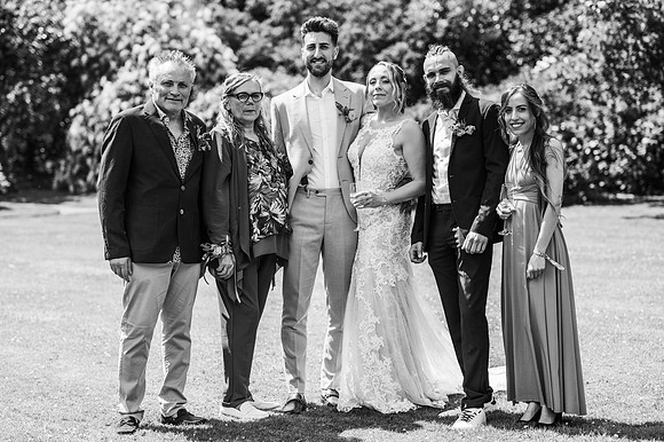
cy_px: 221
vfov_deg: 16.1
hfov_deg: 23.9
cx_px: 332
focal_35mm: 85
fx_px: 1567
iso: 100
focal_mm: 85
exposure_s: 1/1250
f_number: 3.2
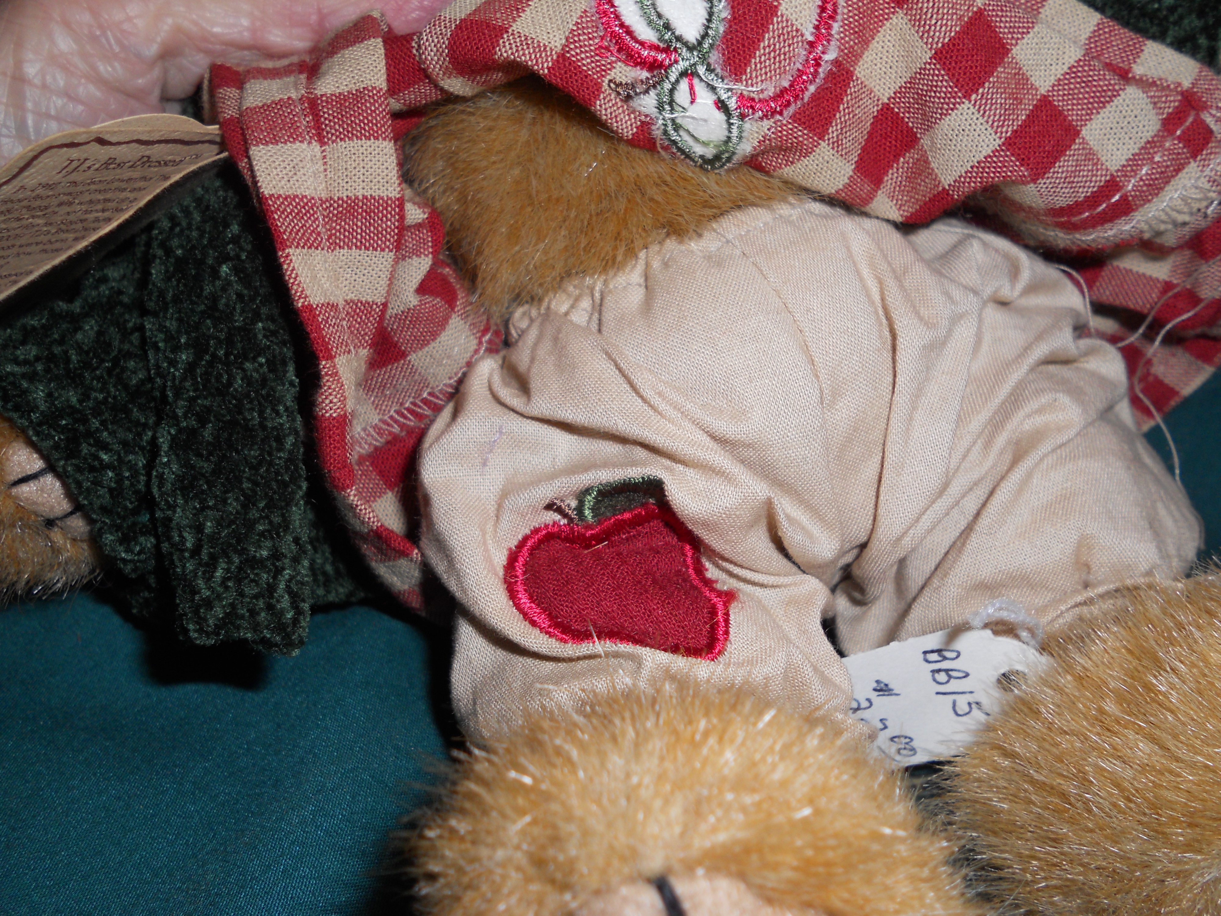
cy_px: 458
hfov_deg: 56.8
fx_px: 1129
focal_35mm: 32
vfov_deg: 44.2
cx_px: 610
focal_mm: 5.8
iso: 80
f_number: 8.8
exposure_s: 1/25
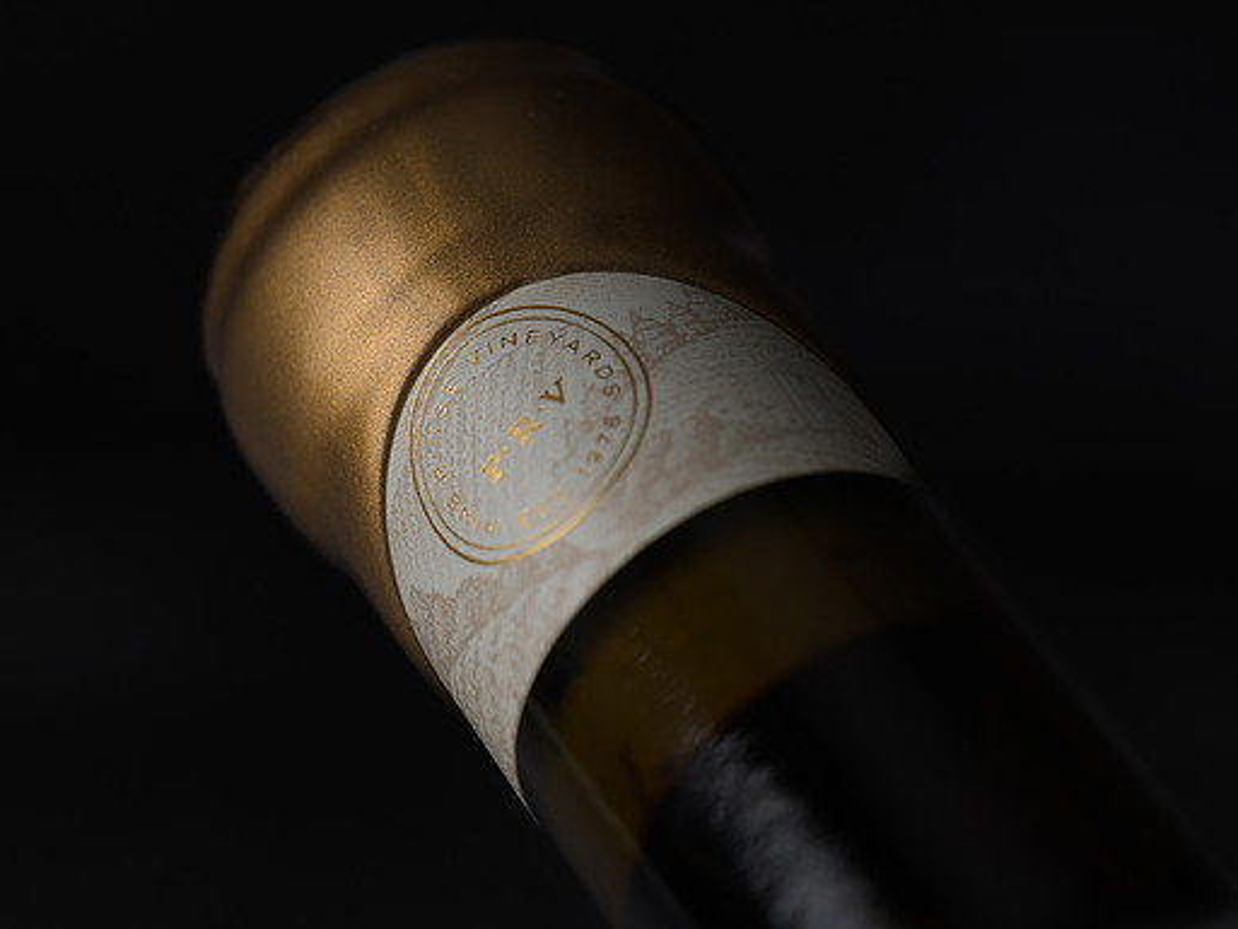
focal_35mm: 591
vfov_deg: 2.5
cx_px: 725
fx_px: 21141
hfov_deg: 3.4
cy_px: 214
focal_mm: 200
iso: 32
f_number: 2.8
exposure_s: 1/200
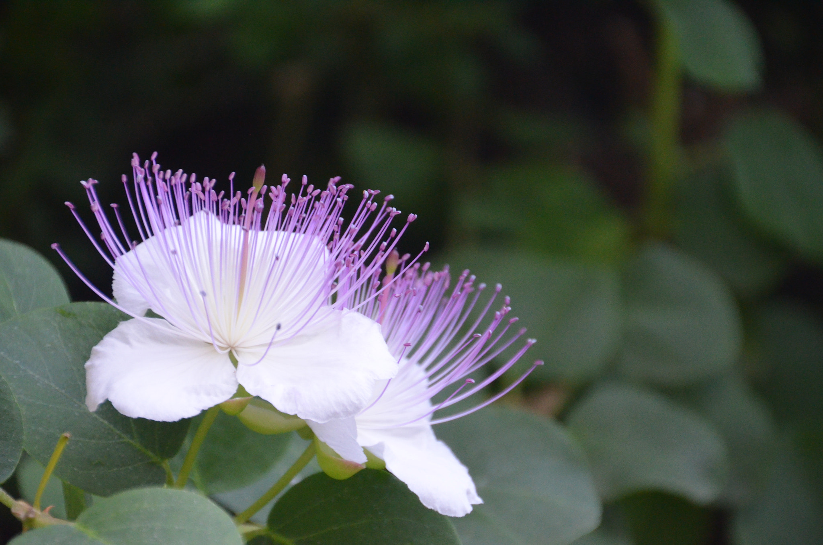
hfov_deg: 5.1
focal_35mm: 405
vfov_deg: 3.4
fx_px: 9239
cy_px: 272
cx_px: 412
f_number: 6.3
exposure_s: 1/125
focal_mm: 270
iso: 2500
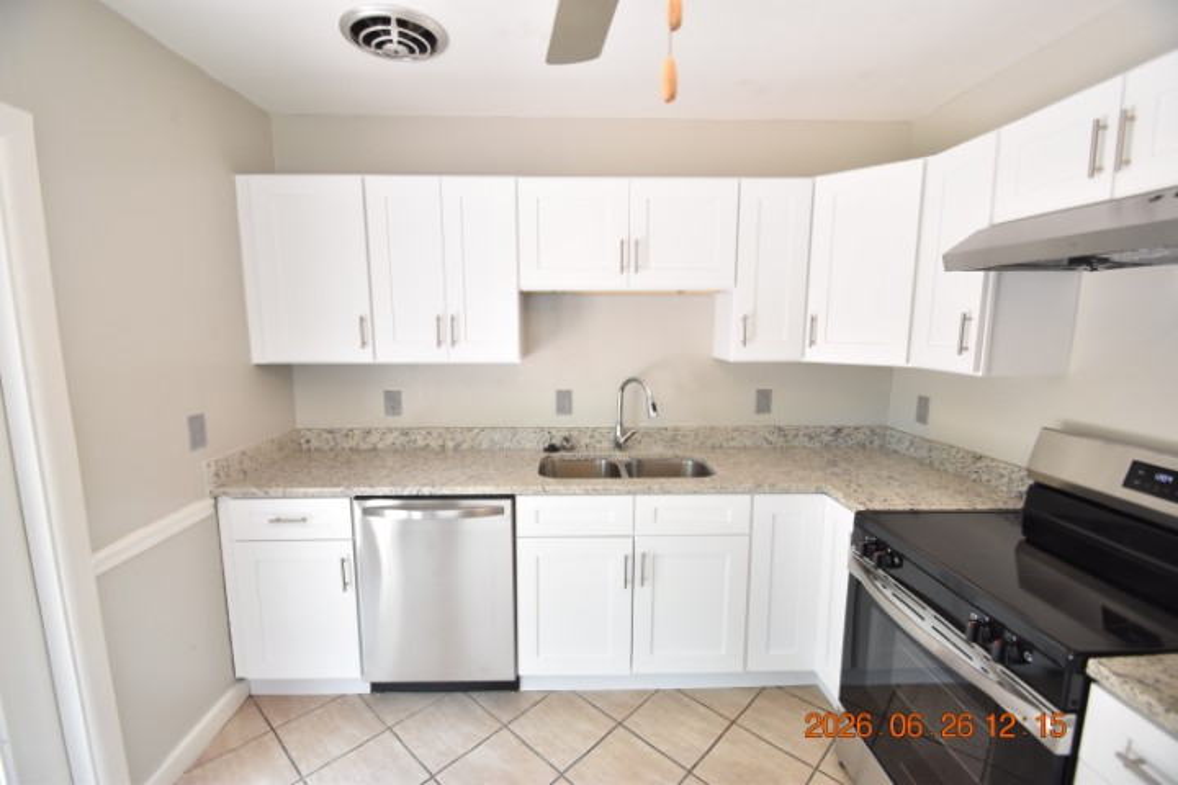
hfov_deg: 100.4
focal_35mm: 15
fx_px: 491
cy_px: 392
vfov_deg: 77.3
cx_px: 589
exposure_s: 1/90
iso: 800
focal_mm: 10
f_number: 3.5
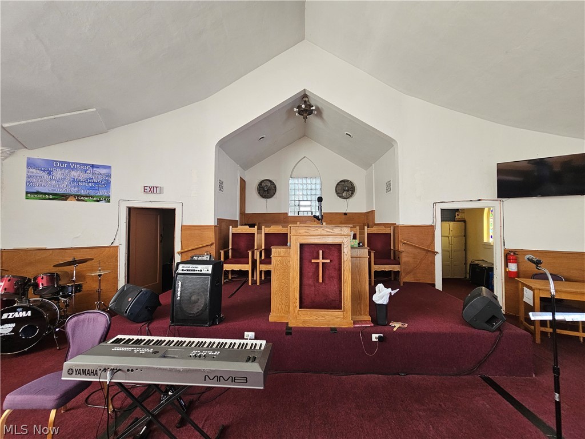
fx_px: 220
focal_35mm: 13
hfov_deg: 106.2
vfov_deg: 89.9
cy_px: 220
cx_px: 292
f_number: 2.2
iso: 250
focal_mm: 2.2
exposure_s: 1/60
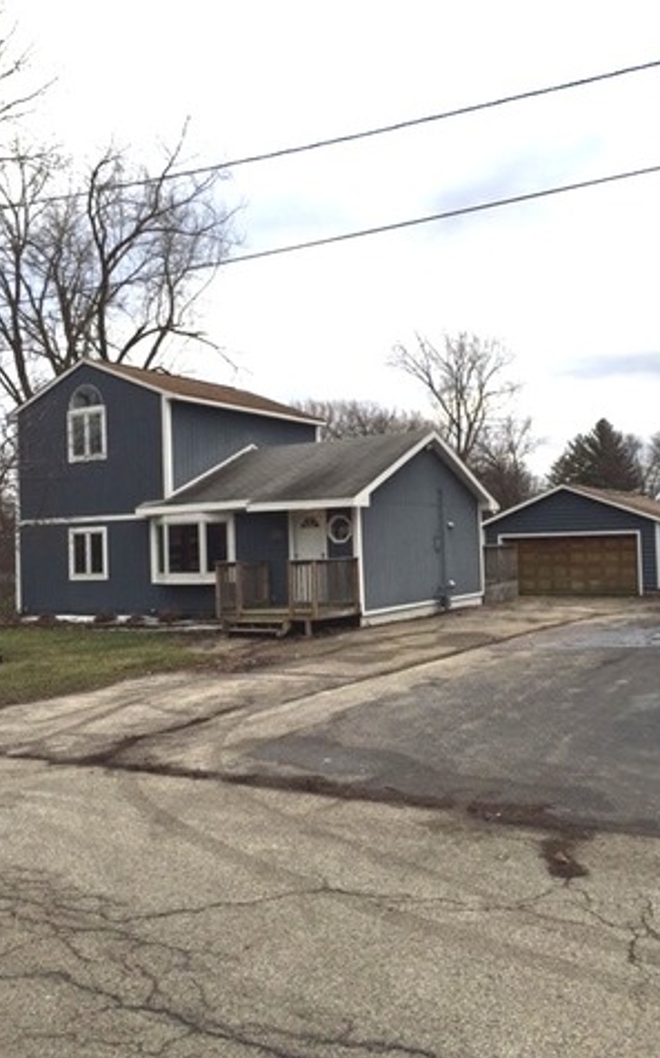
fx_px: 893
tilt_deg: +4.1
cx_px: 333
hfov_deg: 40.6
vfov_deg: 61.3
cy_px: 527
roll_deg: +1.6
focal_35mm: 31
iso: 32
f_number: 2.2
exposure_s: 1/286
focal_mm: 4.15
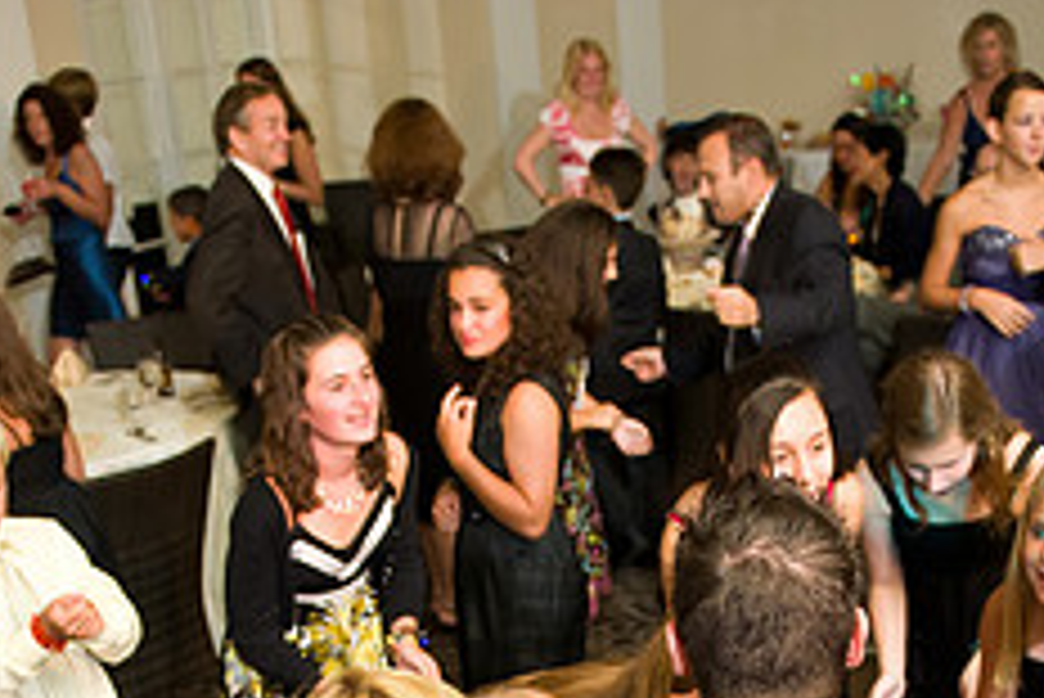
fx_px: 1741
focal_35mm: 60
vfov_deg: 21.0
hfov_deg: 33.3
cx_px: 585
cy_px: 860
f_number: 3.2
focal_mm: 24
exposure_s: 1/125
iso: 1600
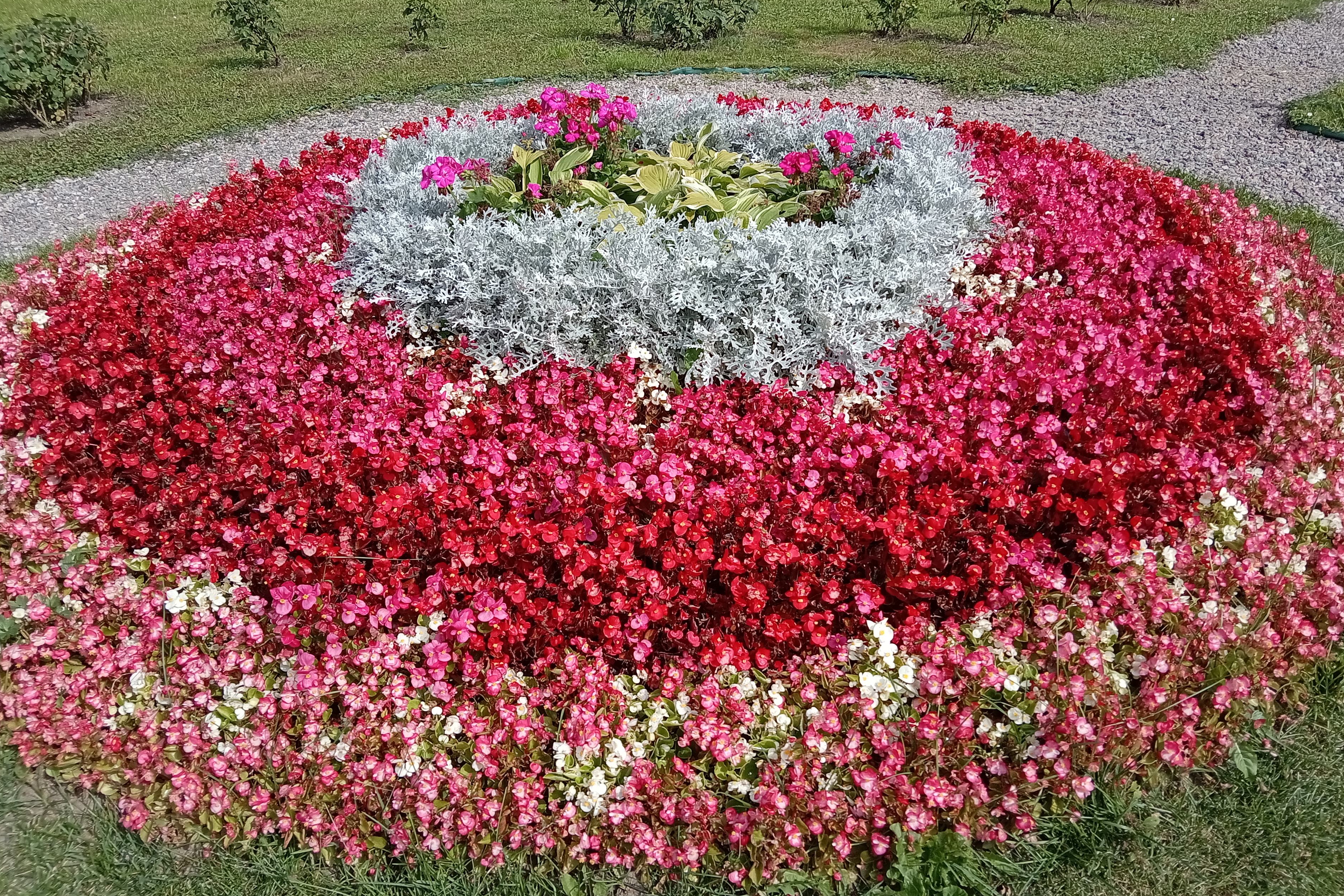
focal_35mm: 28
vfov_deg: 46.4
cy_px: 421
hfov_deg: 65.5
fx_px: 1045
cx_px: 693
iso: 103
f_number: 1.8
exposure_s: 1/1422
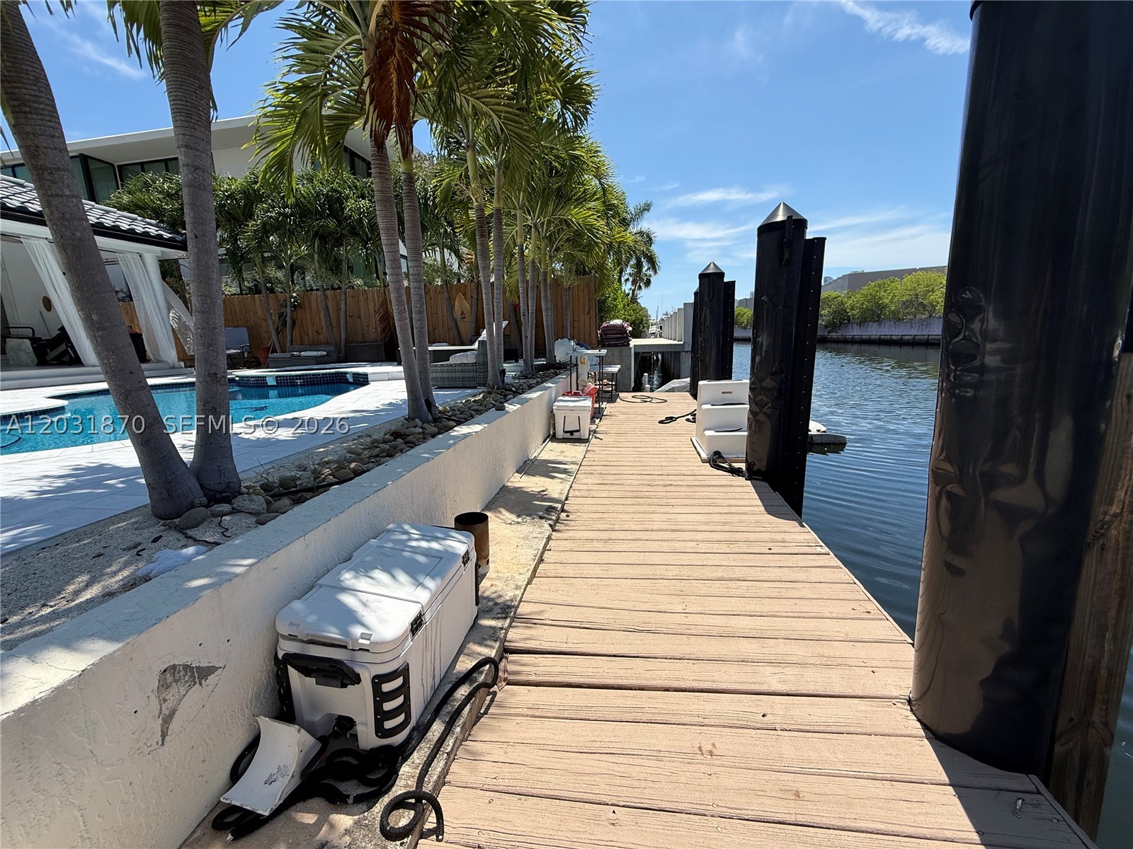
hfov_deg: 102.1
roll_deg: +3.1
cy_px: 424
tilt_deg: -10.3
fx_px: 458
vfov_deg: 85.7
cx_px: 566
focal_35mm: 14
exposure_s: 1/2506
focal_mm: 2.22
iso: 50
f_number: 2.2
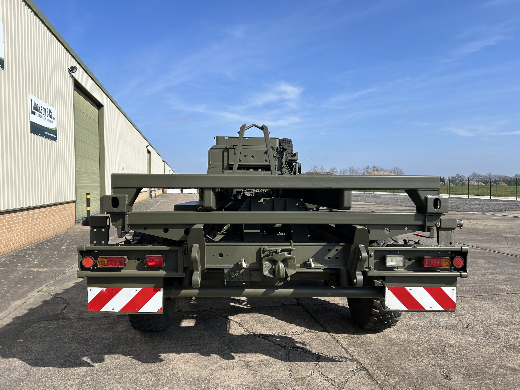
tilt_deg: -1.6
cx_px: 260
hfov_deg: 67.3
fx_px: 391
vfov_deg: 53.1
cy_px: 195
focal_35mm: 26
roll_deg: -1.5
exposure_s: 1/4630
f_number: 1.5
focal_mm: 5.7
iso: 50
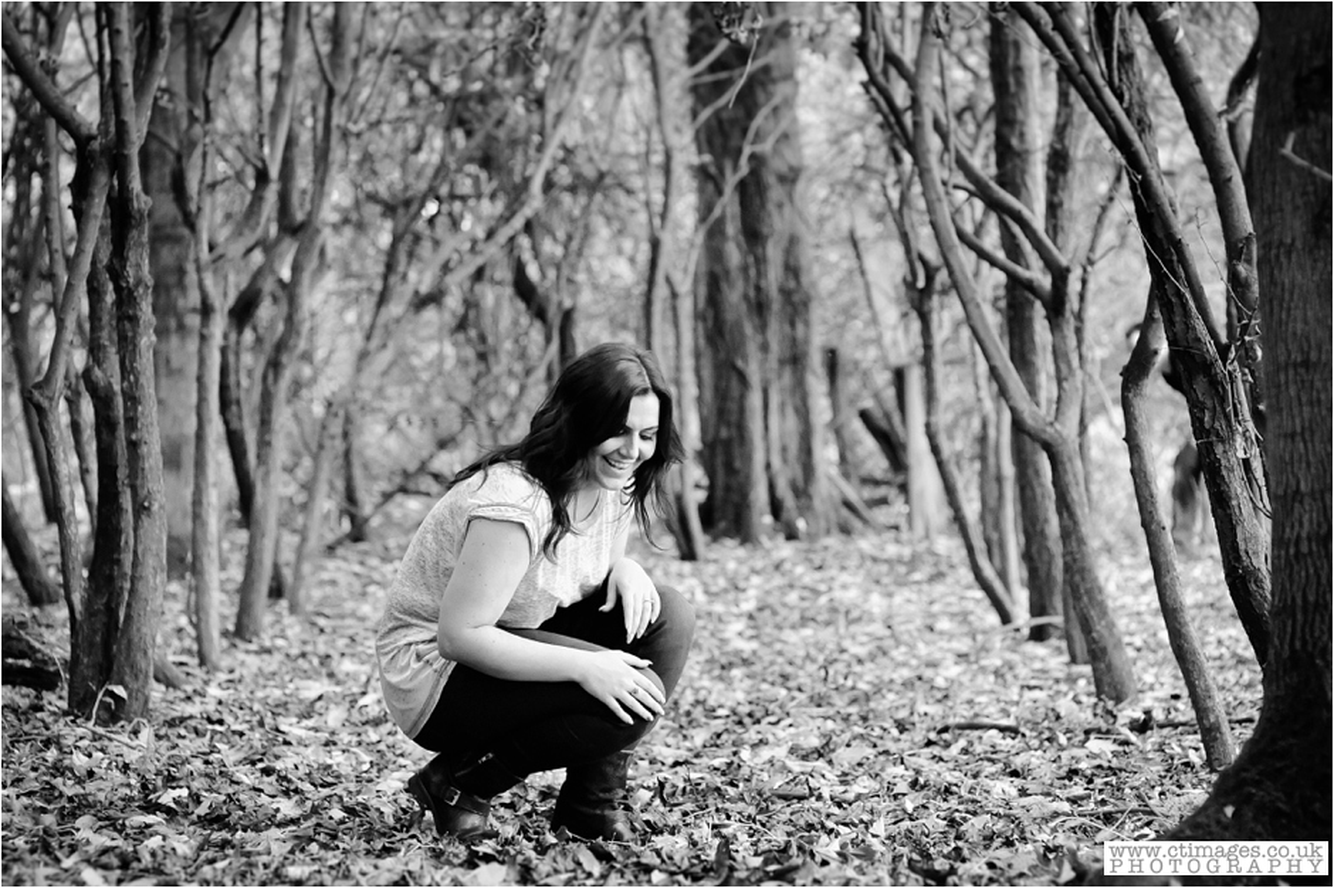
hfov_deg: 23.9
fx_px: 3148
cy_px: 444
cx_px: 667
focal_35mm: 85
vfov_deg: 16.1
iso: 5000
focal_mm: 85
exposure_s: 1/320
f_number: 3.5
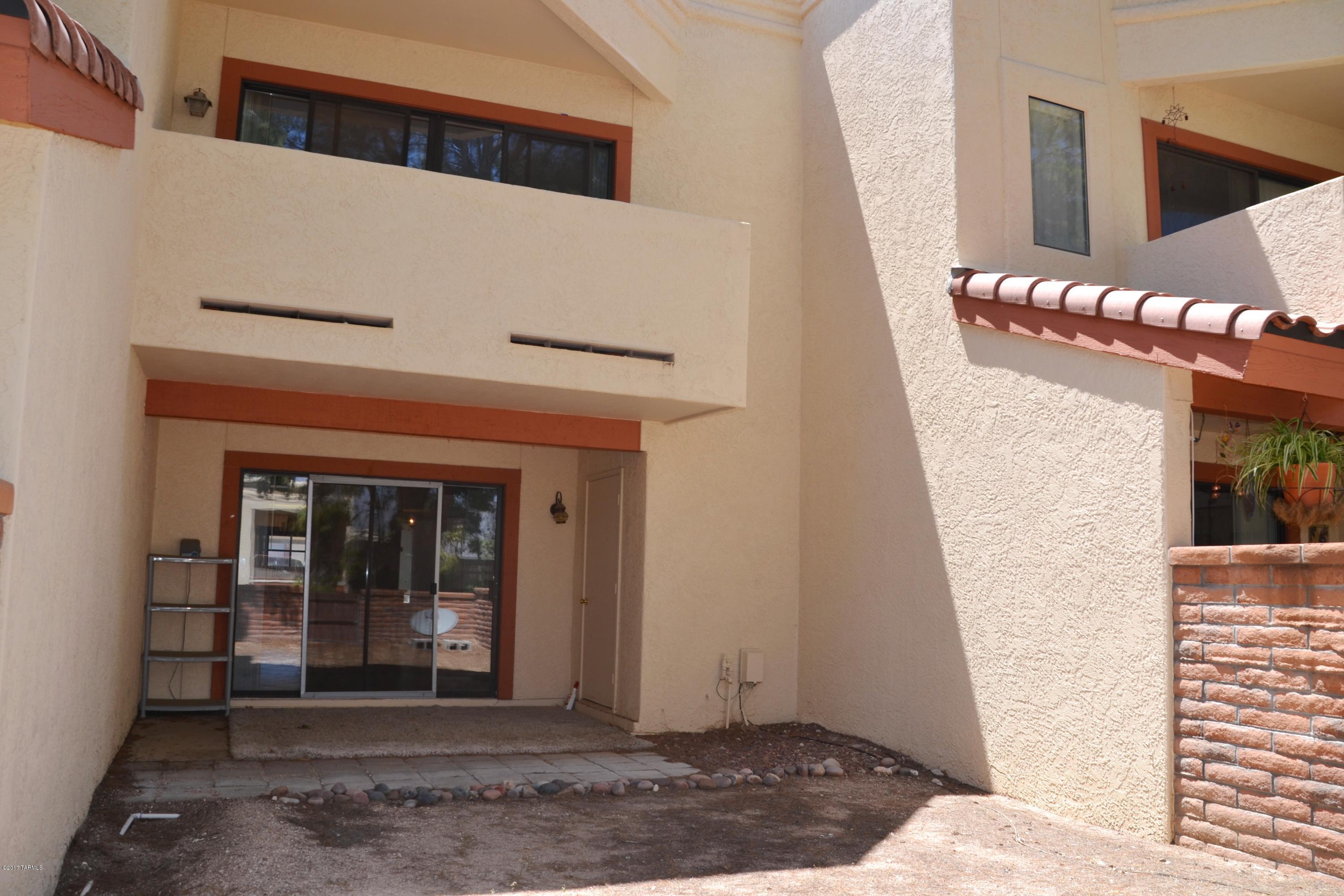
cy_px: 448
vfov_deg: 43.6
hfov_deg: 61.9
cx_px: 672
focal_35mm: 30
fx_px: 1120
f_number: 6.3
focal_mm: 20
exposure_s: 1/200
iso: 100
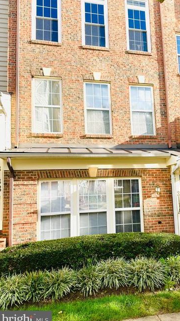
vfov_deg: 69.9
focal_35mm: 27
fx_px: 229
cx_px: 122
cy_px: 163
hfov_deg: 42.2
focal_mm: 6.86
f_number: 1.78
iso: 80
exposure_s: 1/1171
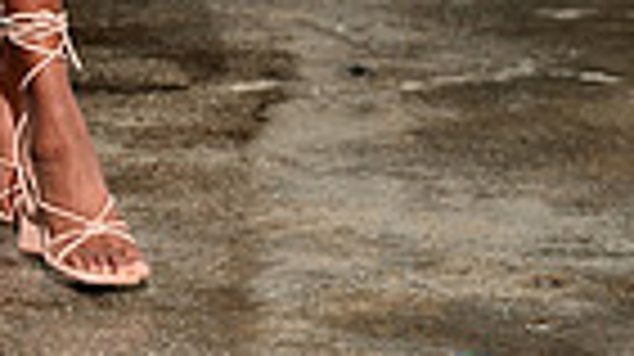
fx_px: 3930
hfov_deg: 9.2
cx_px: 47
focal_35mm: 234
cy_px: -500
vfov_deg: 5.0
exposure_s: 1/160
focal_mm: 70
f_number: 4.5
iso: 1000
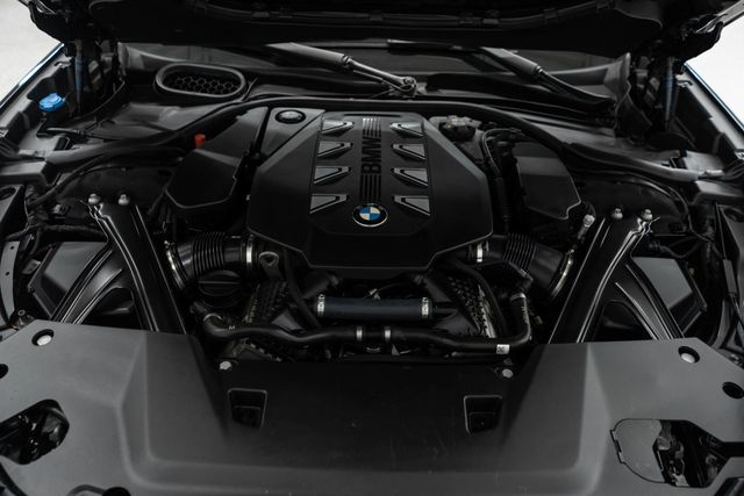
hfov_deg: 65.5
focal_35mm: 28
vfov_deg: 46.4
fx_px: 579
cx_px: 372
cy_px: 248
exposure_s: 1/40
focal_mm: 28
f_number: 3.2
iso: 400
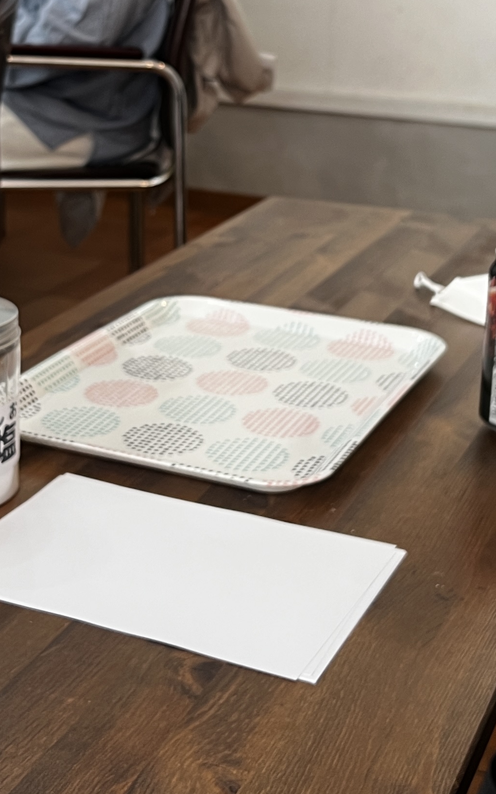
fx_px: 1471
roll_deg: -0.5
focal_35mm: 68
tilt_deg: -15.5
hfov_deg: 19.1
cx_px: 154
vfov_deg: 29.9
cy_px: 248
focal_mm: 5.7
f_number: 1.5
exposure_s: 1/50
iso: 64
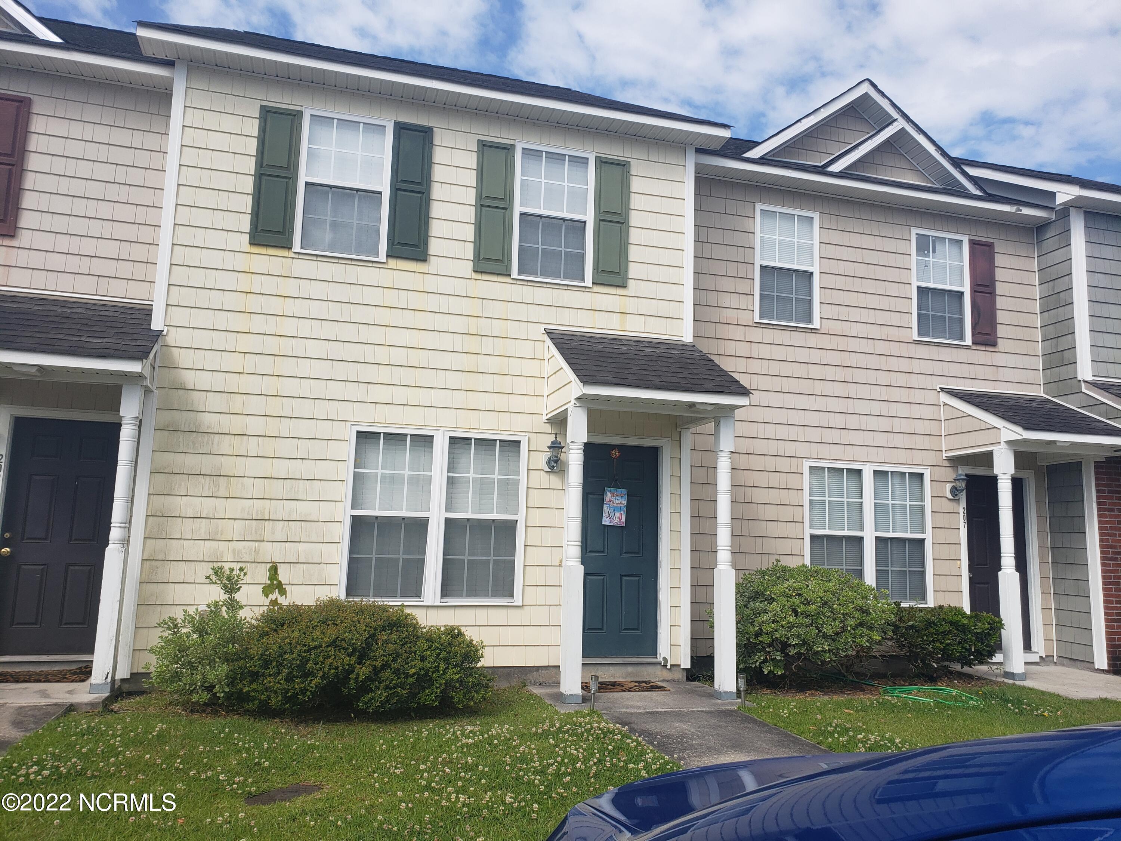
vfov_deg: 53.1
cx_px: 560
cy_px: 420
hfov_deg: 67.3
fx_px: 842
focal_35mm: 26
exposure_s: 1/1328
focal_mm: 4.3
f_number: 2.4
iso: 50
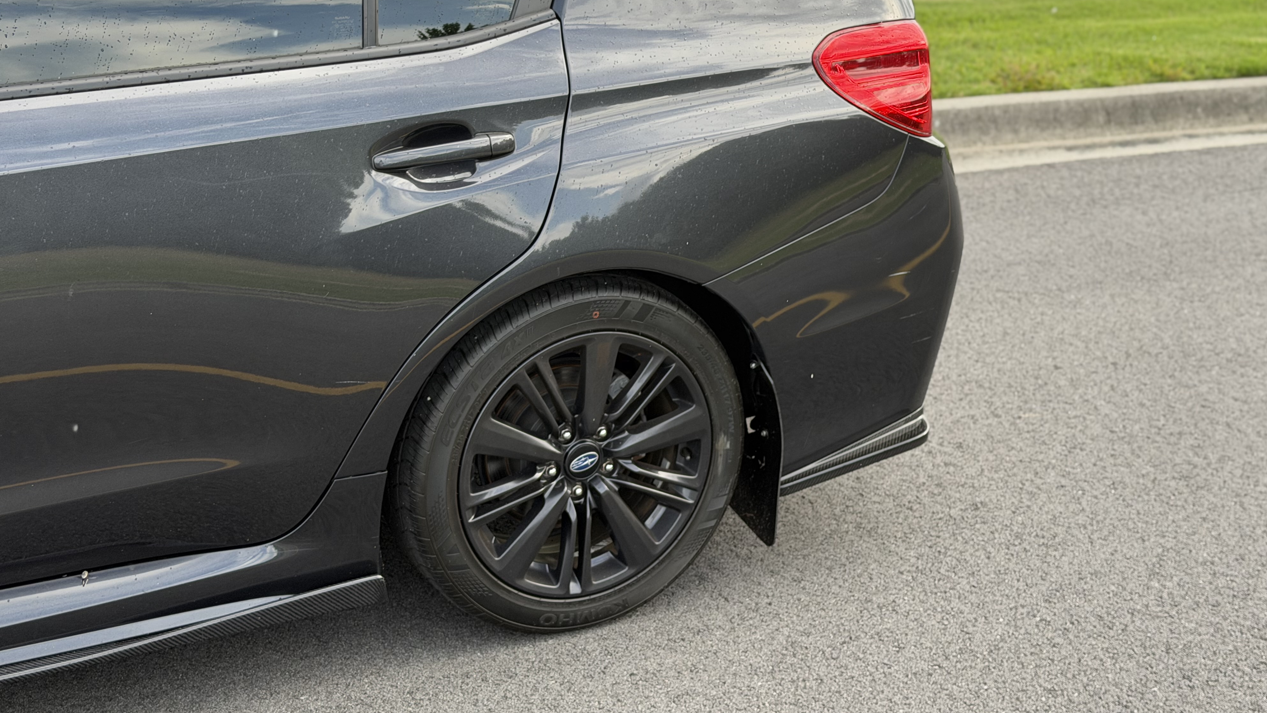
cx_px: 627
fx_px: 1781
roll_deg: +0.4
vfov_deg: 22.6
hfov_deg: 39.2
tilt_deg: -17.9
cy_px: 243
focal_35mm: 53
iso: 64
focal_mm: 6.76
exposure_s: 1/663
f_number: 1.78
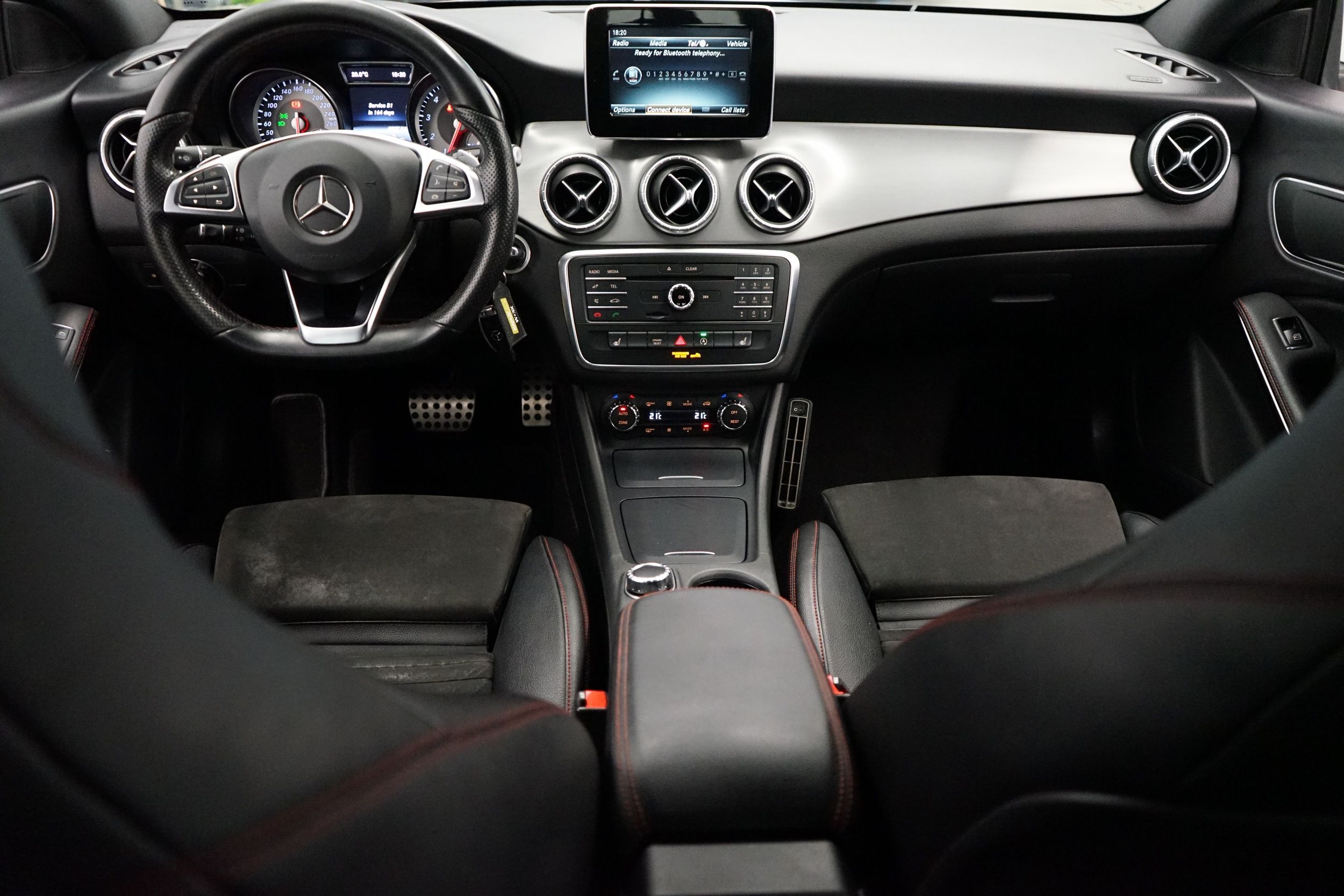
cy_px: 448
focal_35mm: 29
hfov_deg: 63.7
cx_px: 672
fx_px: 1083
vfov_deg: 45.0
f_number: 3.5
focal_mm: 29
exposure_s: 1/125
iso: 6400
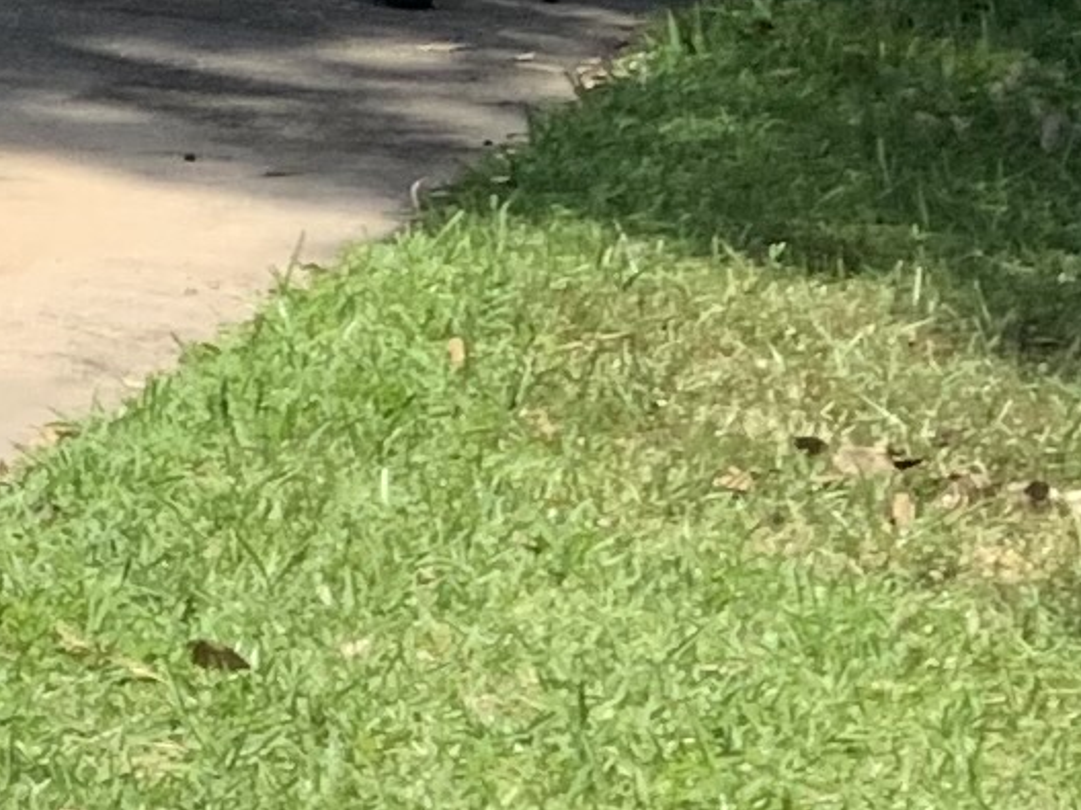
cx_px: -2767
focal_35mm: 222
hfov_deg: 7.3
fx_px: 6931
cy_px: 240
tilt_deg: -9.9
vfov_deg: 6.7
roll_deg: +0.6
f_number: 1.8
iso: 16
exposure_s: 1/1221
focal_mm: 3
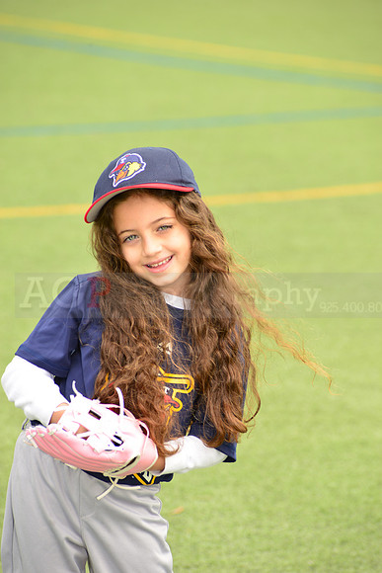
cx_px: 191
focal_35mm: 200
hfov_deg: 6.9
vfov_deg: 10.3
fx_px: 3181
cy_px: 286
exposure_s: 1/200
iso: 250
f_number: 8
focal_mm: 200
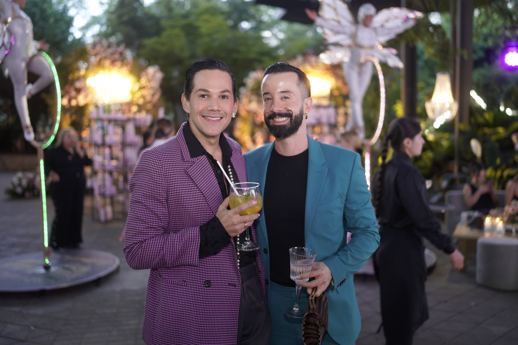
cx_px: 259
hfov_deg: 54.4
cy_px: 172
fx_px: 504
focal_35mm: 35
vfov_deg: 37.9
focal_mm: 35
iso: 640
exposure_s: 1/125
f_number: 1.4
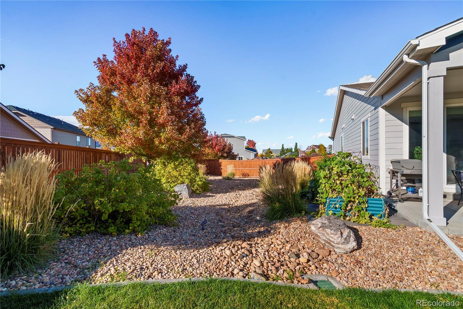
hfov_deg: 96.7
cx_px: 232
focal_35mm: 16
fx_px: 206
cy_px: 154
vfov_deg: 73.8
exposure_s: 1/250
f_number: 8
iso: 100
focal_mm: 16
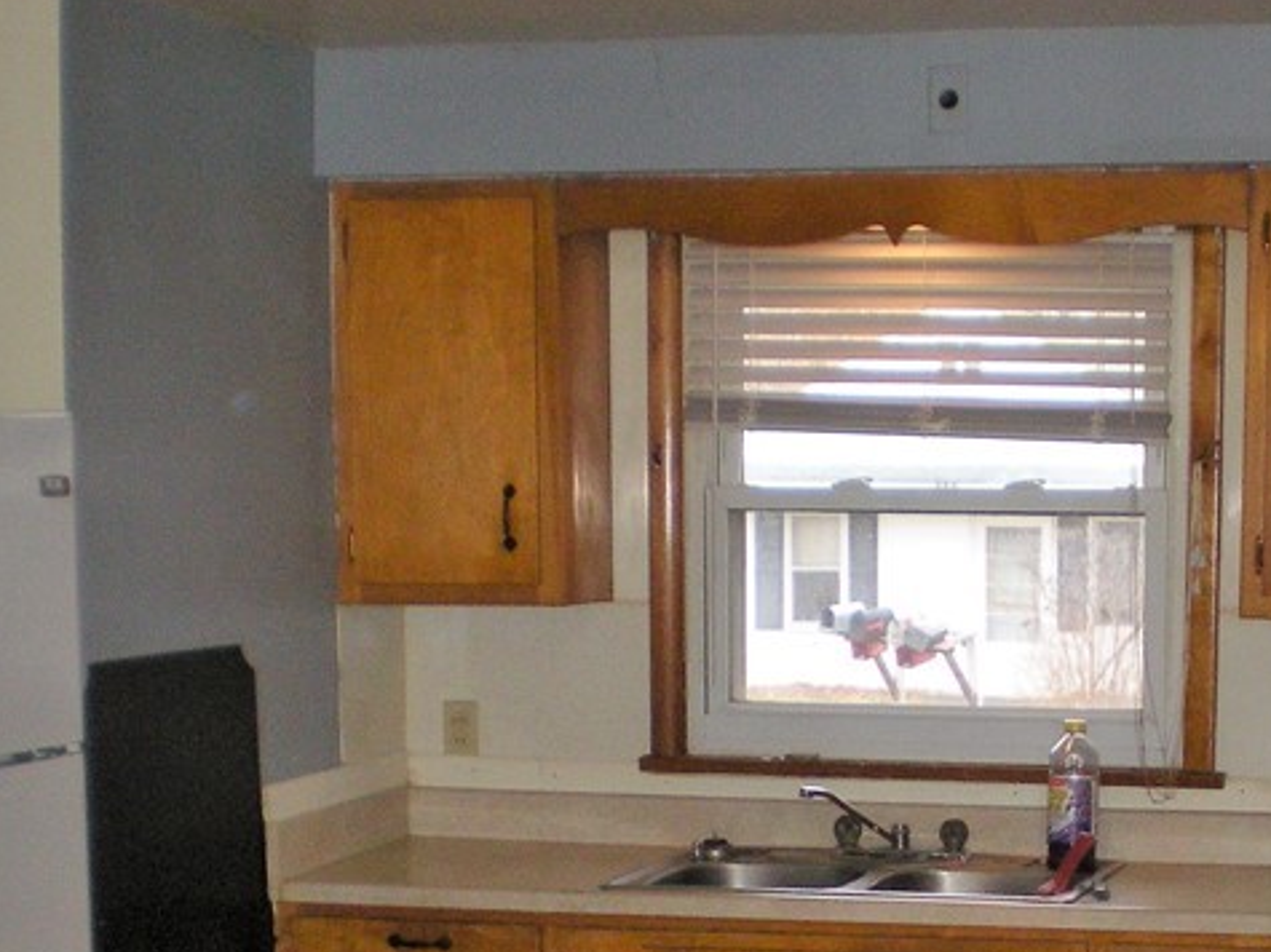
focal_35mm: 82
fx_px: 3010
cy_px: 971
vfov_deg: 17.5
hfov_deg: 23.5
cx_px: 1006
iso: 173
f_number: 3.1
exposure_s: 1/60
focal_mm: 6.3
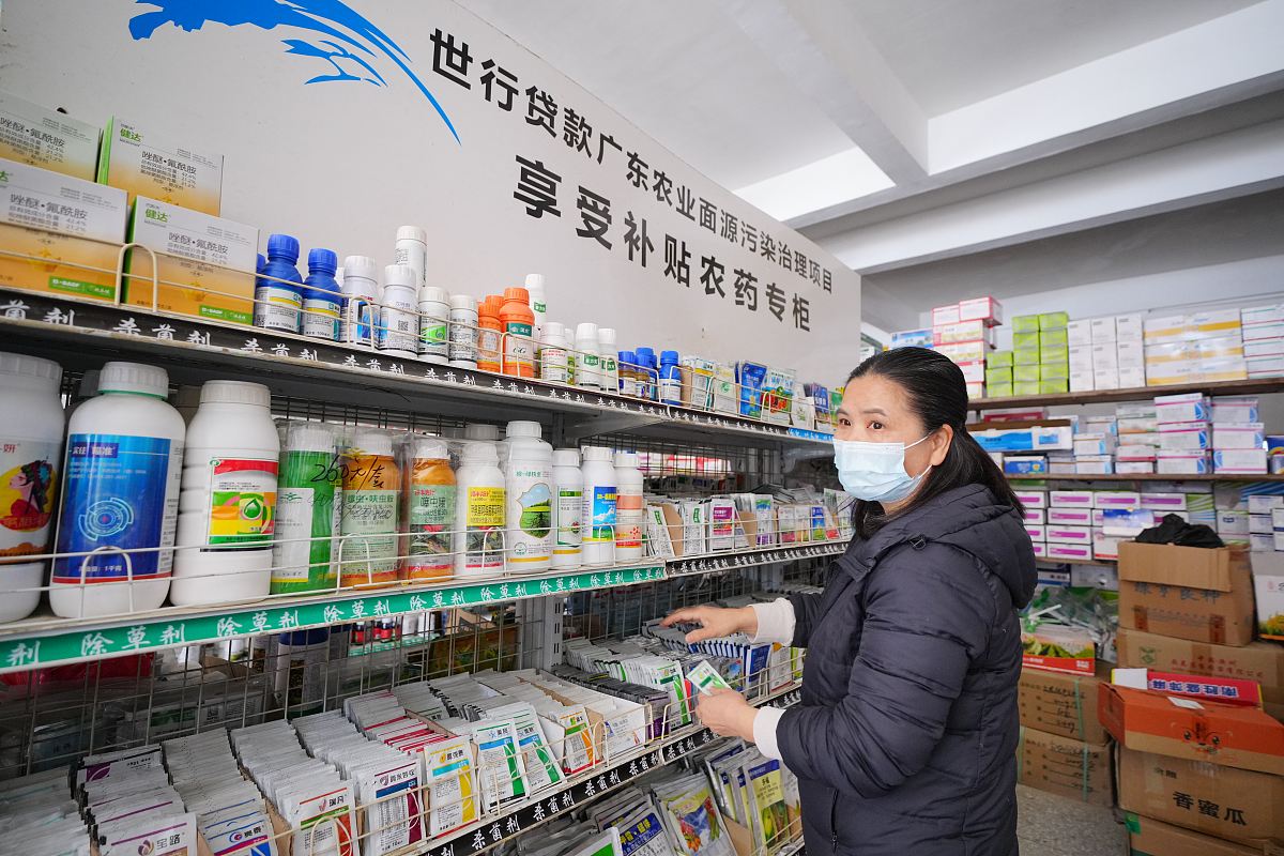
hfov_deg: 93.3
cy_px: 428
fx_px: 606
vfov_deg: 70.4
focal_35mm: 17
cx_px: 642
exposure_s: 1/160
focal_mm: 17
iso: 2000
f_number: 4
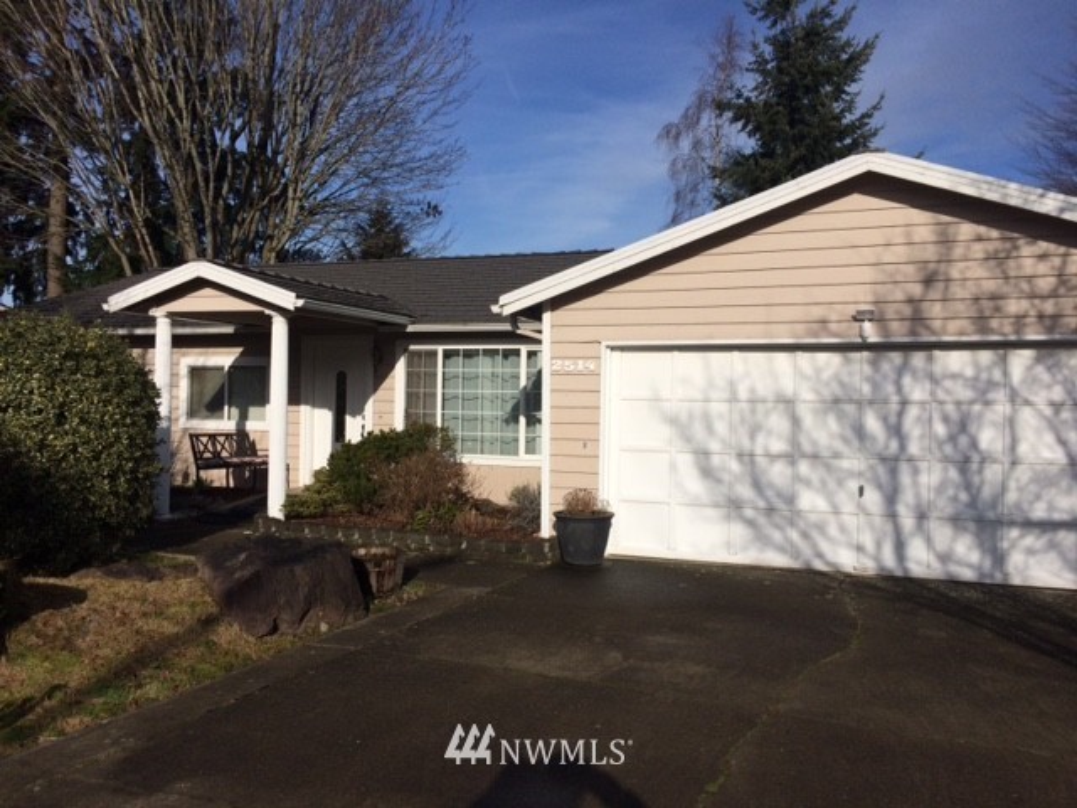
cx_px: 538
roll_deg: +0.2
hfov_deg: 61.7
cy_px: 404
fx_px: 902
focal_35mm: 29
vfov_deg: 48.2
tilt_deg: -3.4
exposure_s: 1/5882
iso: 32
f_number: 2.2
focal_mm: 4.15
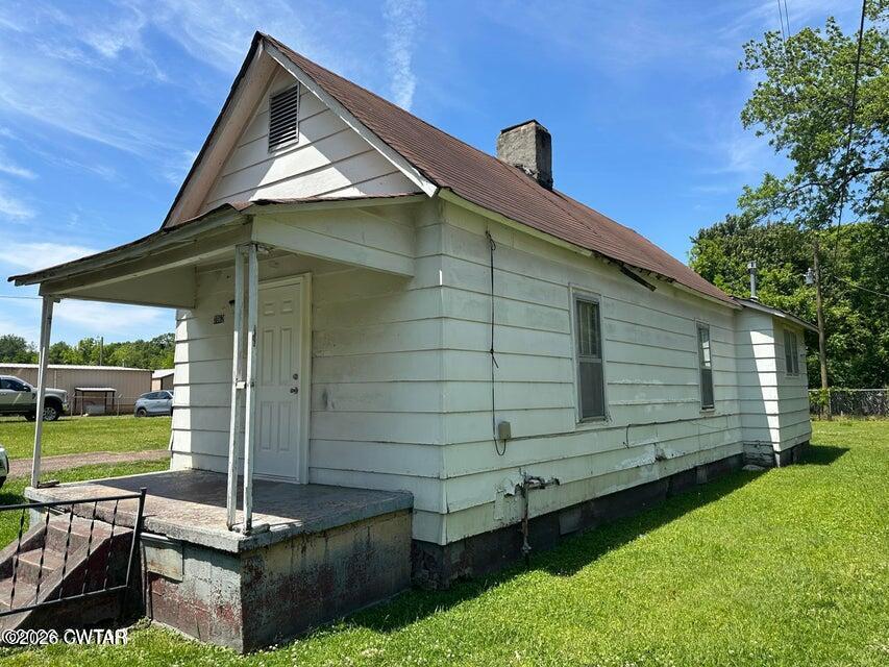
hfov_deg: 71.6
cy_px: 334
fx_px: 616
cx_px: 444
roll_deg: +0.9
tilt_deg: +6.3
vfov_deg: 56.8
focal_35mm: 24
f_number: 1.78
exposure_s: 1/3356
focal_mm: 6.86
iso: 80
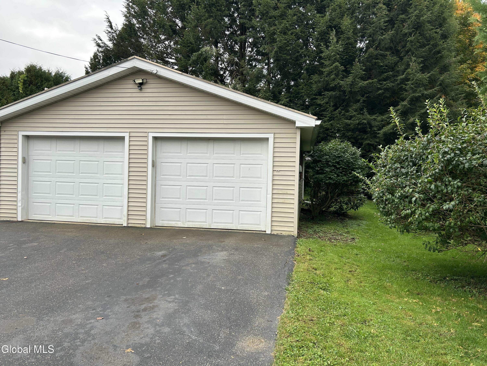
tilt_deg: -1.3
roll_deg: -2.1
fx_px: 366
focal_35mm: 26
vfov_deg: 53.1
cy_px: 183
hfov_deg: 67.3
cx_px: 244
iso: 50
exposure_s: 1/639
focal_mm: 5.7
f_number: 1.5
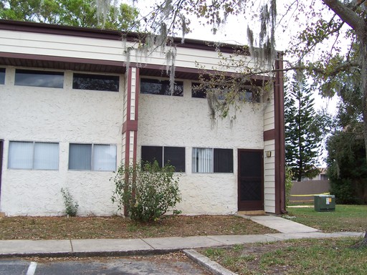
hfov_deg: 50.1
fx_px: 392
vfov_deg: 38.7
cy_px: 138
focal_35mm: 37
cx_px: 184
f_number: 5.6
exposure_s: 1/125
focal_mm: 5.6
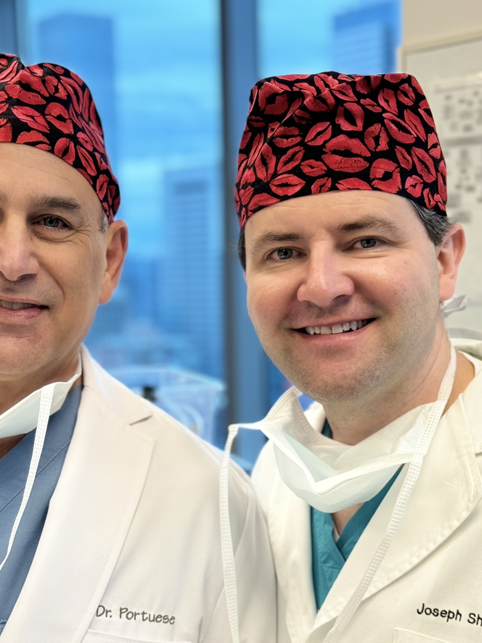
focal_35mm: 69
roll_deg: +1.1
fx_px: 1281
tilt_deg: -7.9
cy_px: 441
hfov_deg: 21.3
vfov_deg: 27.9
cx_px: 217
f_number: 1.78
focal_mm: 6.86
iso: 64
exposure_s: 1/191
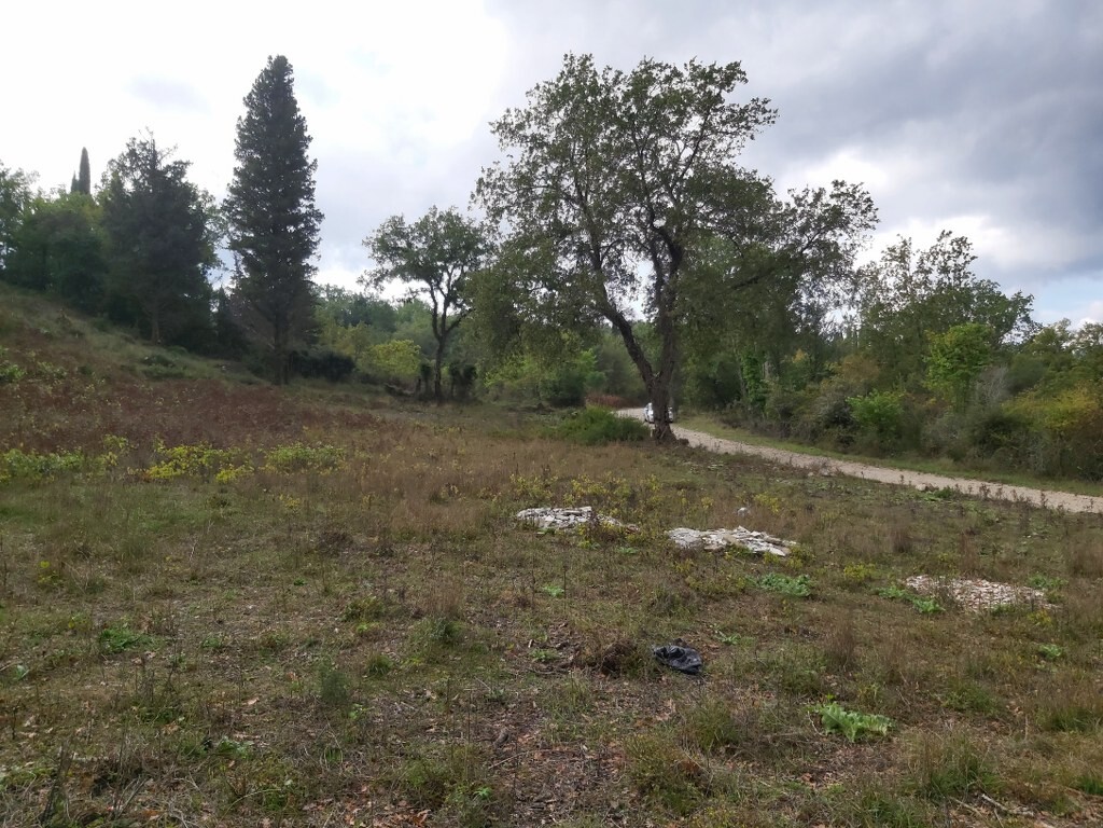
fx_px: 828
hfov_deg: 67.3
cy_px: 414
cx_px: 552
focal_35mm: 26
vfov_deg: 53.1
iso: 64
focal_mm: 3.92
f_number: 1.7
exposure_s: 1/700
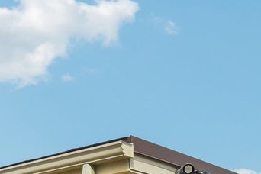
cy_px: 293
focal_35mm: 71
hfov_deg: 28.4
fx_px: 515
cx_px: 115
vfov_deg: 16.6
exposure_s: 1/1600
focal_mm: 10
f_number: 8
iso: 400
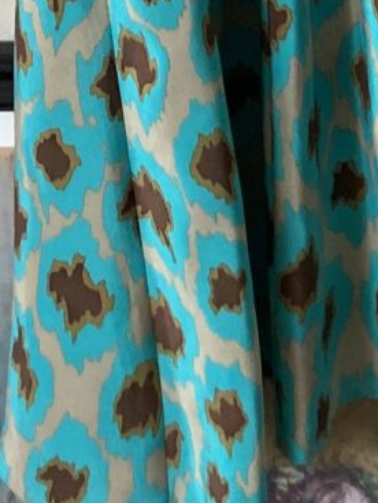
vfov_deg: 10.6
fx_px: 2271
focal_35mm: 156
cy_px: -770
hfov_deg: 9.5
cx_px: 326
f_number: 1.8
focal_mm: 3.99
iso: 80
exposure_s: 1/121
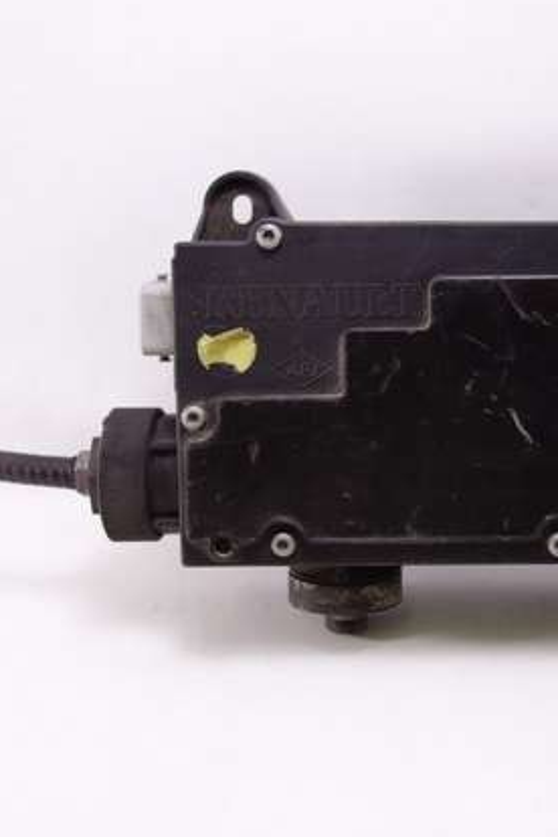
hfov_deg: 25.8
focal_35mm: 52
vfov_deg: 38.1
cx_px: 400
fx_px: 1209
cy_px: 344
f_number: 2
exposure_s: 1/100
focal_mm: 10.4
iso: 125
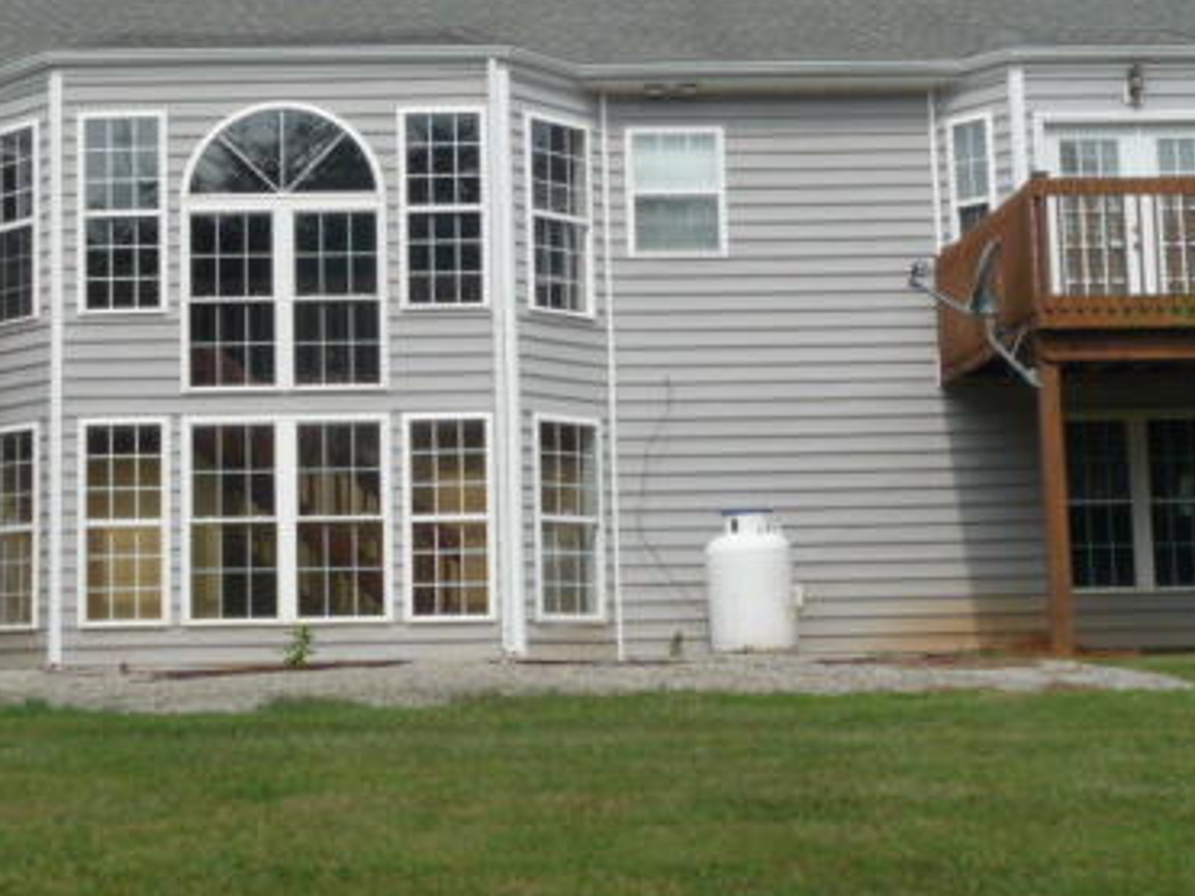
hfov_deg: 28.1
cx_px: 438
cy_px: 309
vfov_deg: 21.2
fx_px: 2381
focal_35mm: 69
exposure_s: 1/320
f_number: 8
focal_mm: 4.7
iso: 100
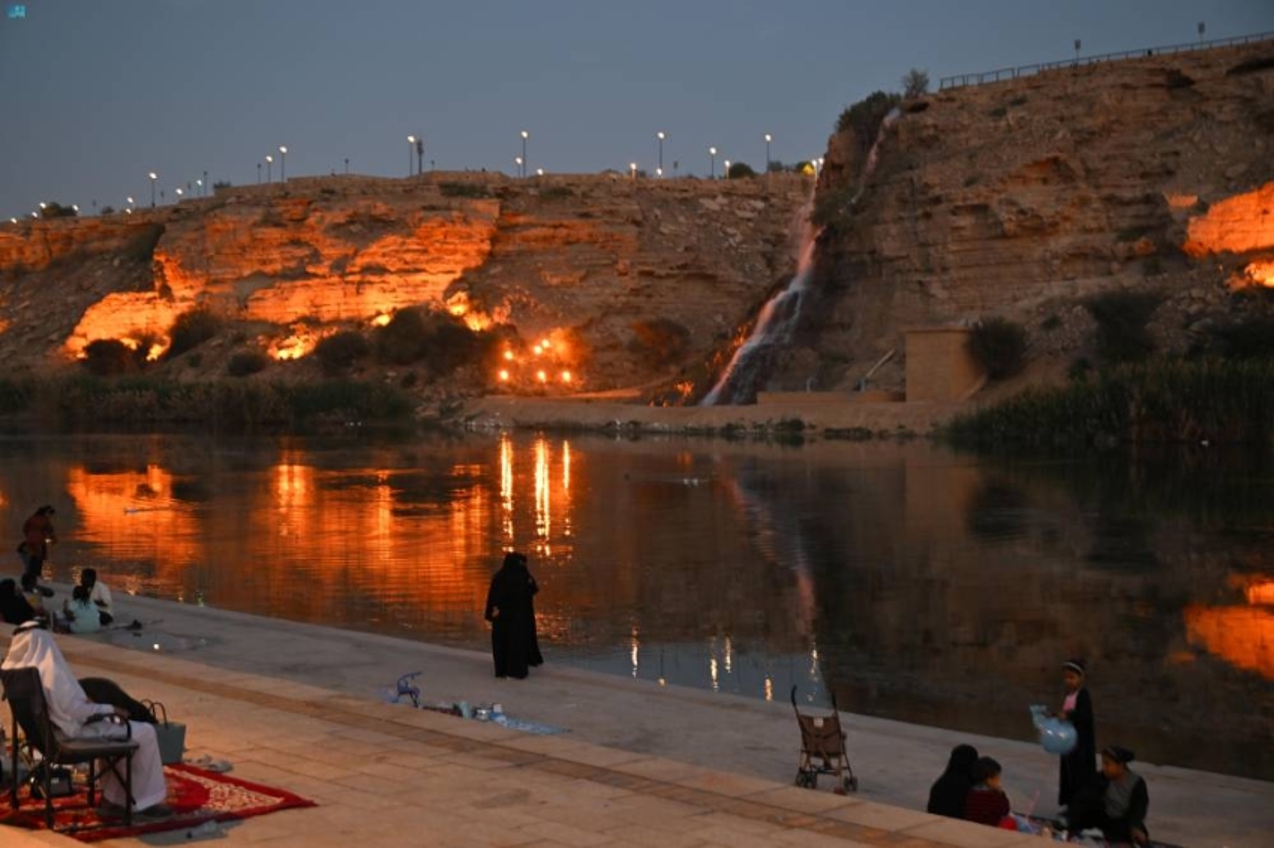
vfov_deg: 26.5
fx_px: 1804
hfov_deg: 38.9
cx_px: 637
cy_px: 424
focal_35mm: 51
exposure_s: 1/8
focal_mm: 51
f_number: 4
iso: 320
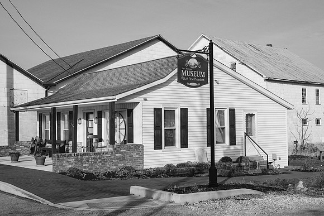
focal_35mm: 51
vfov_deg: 26.5
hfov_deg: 38.9
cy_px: 108
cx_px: 162
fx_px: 459
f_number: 8
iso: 64
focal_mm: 51
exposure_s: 1/200
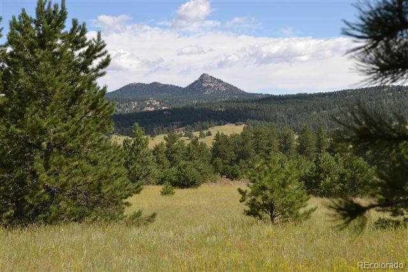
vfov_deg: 18.2
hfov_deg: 27.0
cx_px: 204
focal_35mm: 75
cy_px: 136
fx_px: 850
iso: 100
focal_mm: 50
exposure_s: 1/200
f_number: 7.1
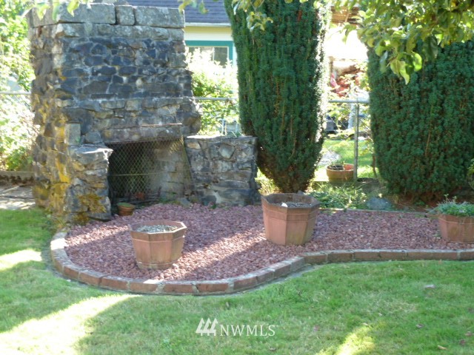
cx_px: 237
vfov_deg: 24.8
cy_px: 178
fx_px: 808
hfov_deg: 32.7
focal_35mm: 59
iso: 100
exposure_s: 1/30
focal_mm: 9.7
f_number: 3.9
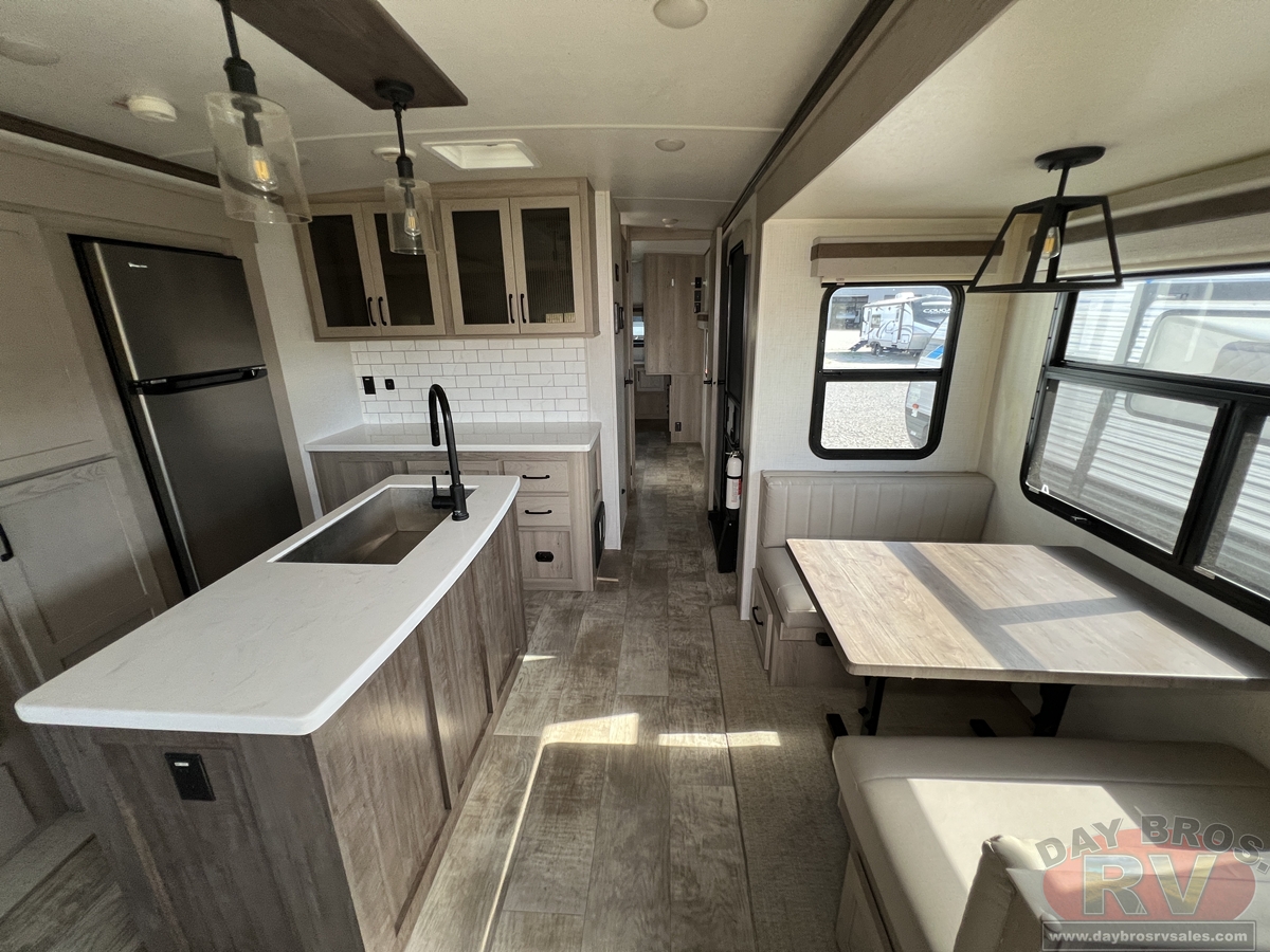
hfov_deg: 106.2
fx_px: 477
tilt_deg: -17.7
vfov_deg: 89.9
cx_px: 635
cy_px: 476
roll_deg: -0.8
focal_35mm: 13
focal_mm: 1.57
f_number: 1.8
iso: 100
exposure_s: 1/99
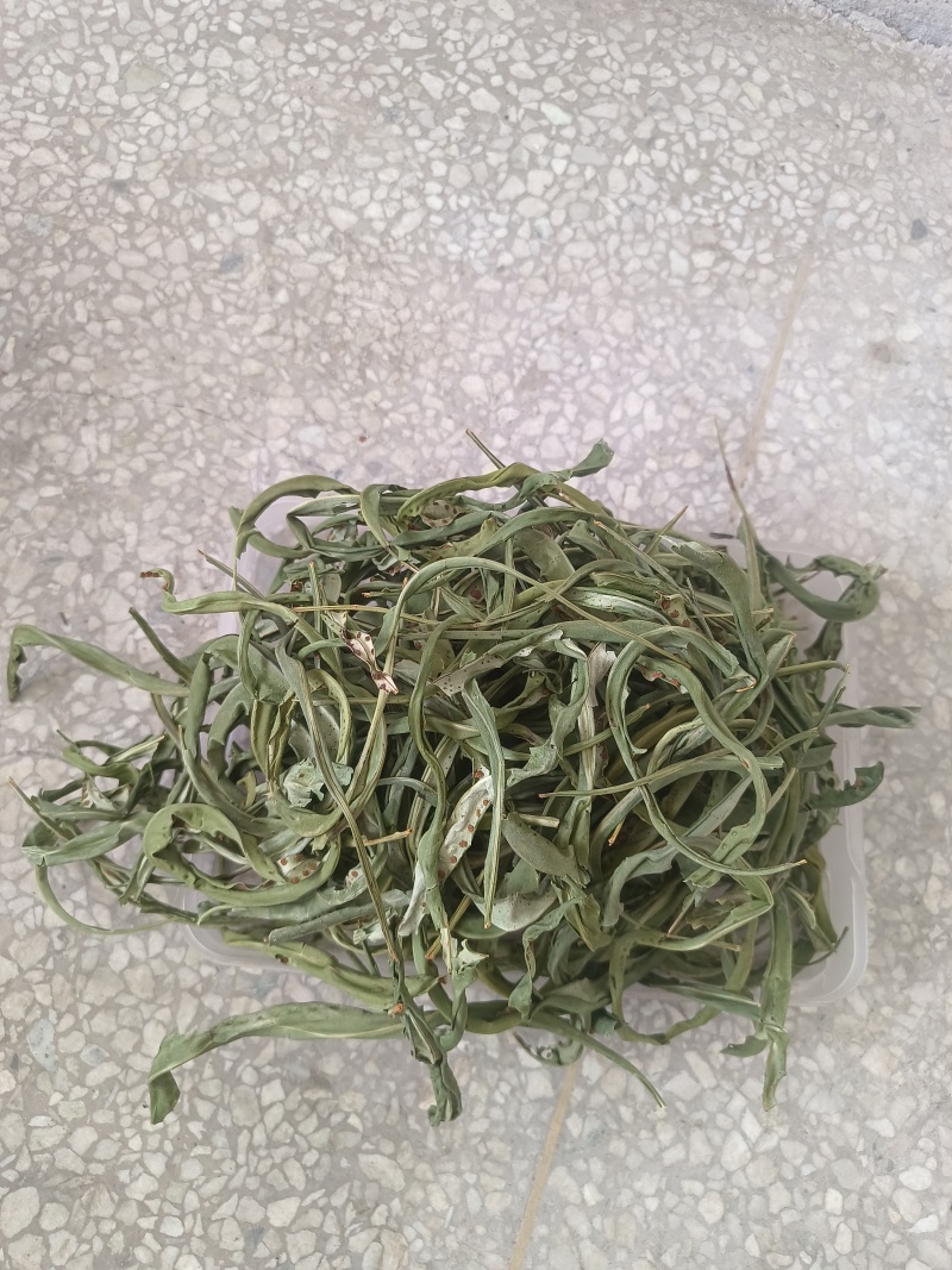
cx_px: 476
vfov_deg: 73.9
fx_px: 844
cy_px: 635
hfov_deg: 58.9
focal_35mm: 23
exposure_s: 1/50
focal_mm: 5.59
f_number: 1.88
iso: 764
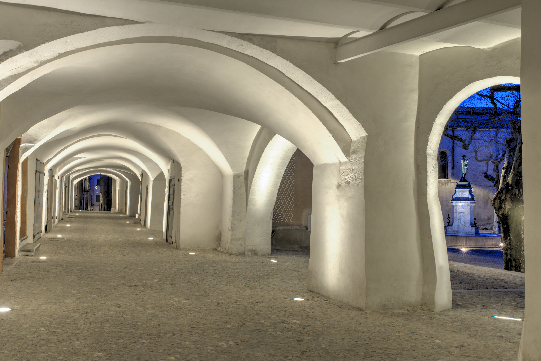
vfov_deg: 37.9
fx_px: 526
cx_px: 270
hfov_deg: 54.4
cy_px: 180
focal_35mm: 35
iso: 200
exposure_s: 2
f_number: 14
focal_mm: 35
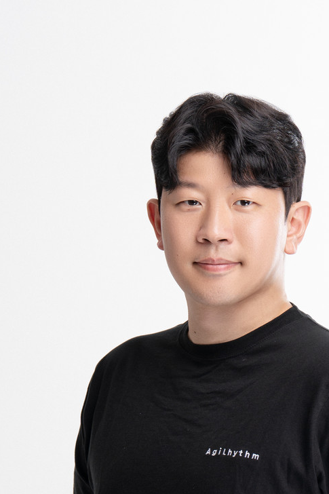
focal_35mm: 219
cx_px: 220
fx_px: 3003
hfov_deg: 6.3
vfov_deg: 9.3
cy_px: 516
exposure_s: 1/125
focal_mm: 83
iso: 100
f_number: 6.3
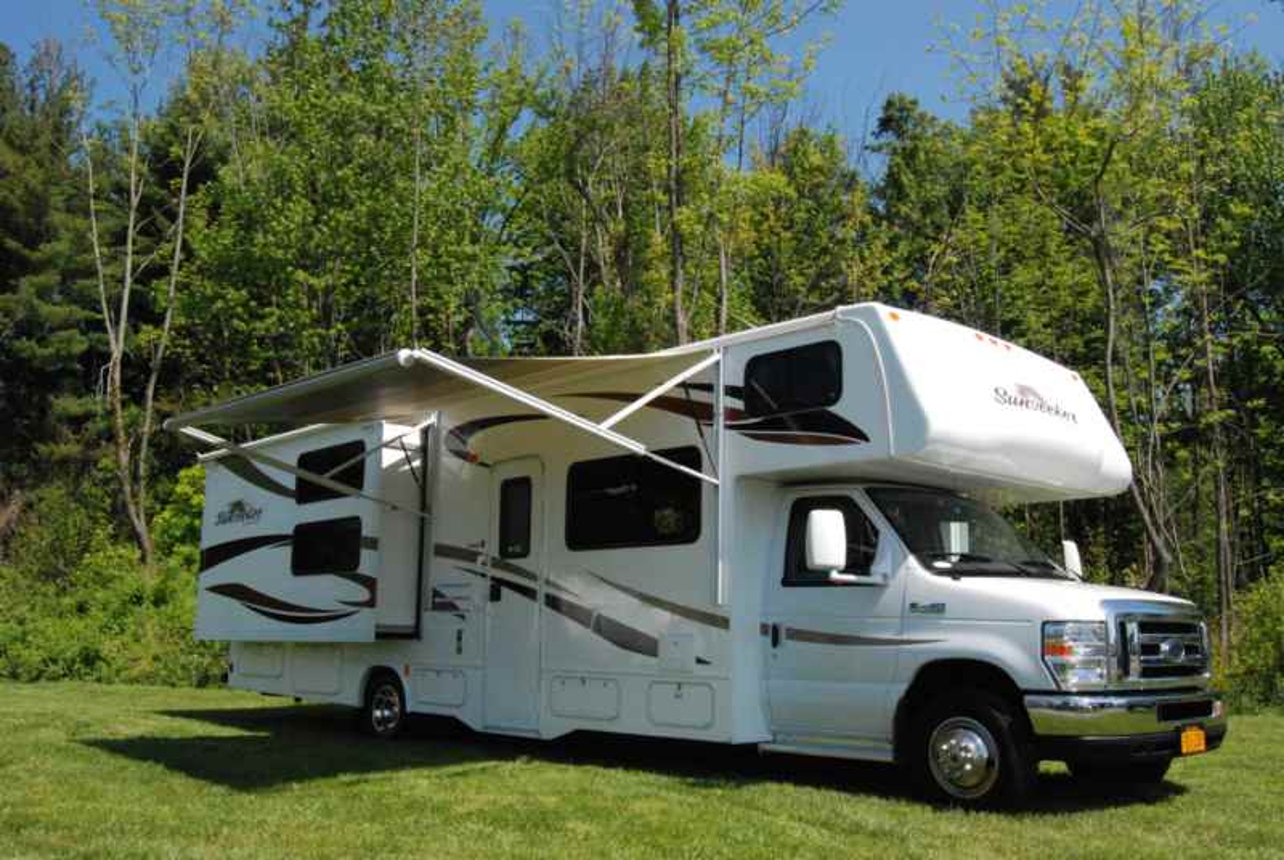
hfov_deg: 57.2
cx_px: 642
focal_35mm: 33
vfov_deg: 40.1
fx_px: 1179
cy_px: 430
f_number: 16
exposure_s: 1/1000
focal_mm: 22
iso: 1600
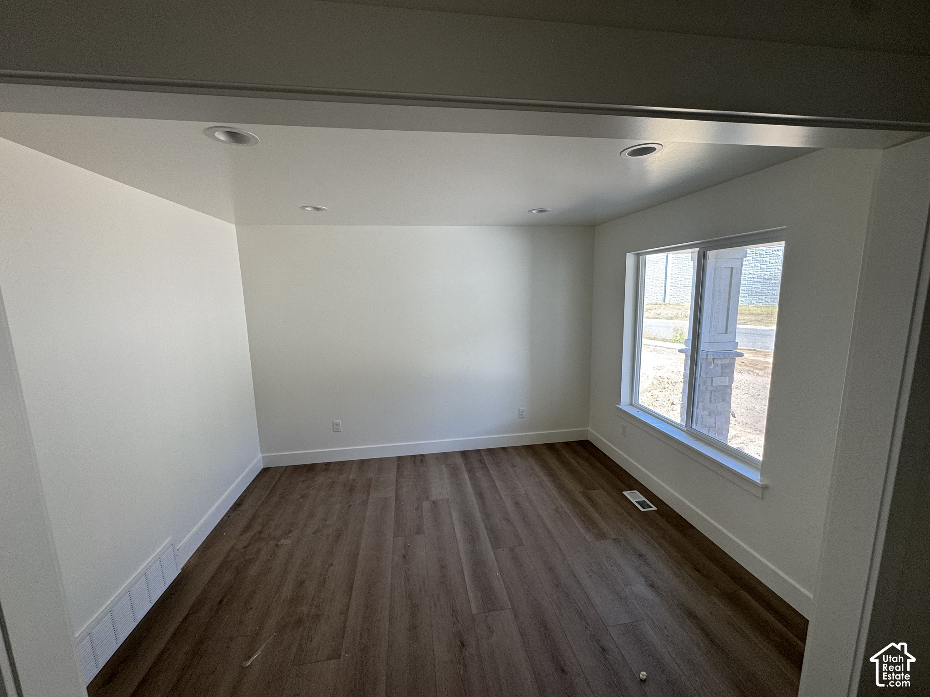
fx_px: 376
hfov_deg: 102.1
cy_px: 348
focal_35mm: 14
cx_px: 465
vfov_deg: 85.7
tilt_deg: -8.4
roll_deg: +1.1
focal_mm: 2.22
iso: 100
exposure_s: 1/99
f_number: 2.2
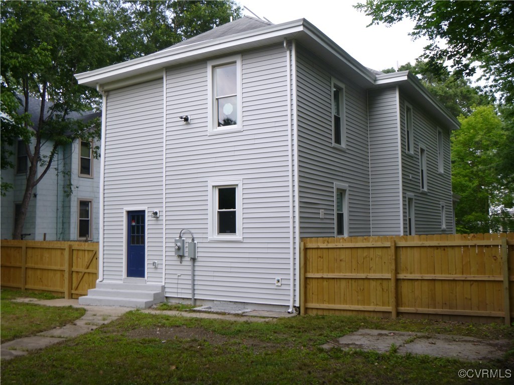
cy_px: 192
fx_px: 535
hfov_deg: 51.4
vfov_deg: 39.7
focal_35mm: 36
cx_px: 257
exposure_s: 1/100
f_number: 4.4
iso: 100
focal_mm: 6.4
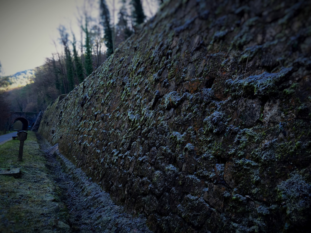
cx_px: 156
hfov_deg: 61.7
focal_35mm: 29
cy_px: 116
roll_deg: -1.2
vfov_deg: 48.2
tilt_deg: +1.8
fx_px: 261
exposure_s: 1/100
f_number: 2.2
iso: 50
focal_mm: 4.15
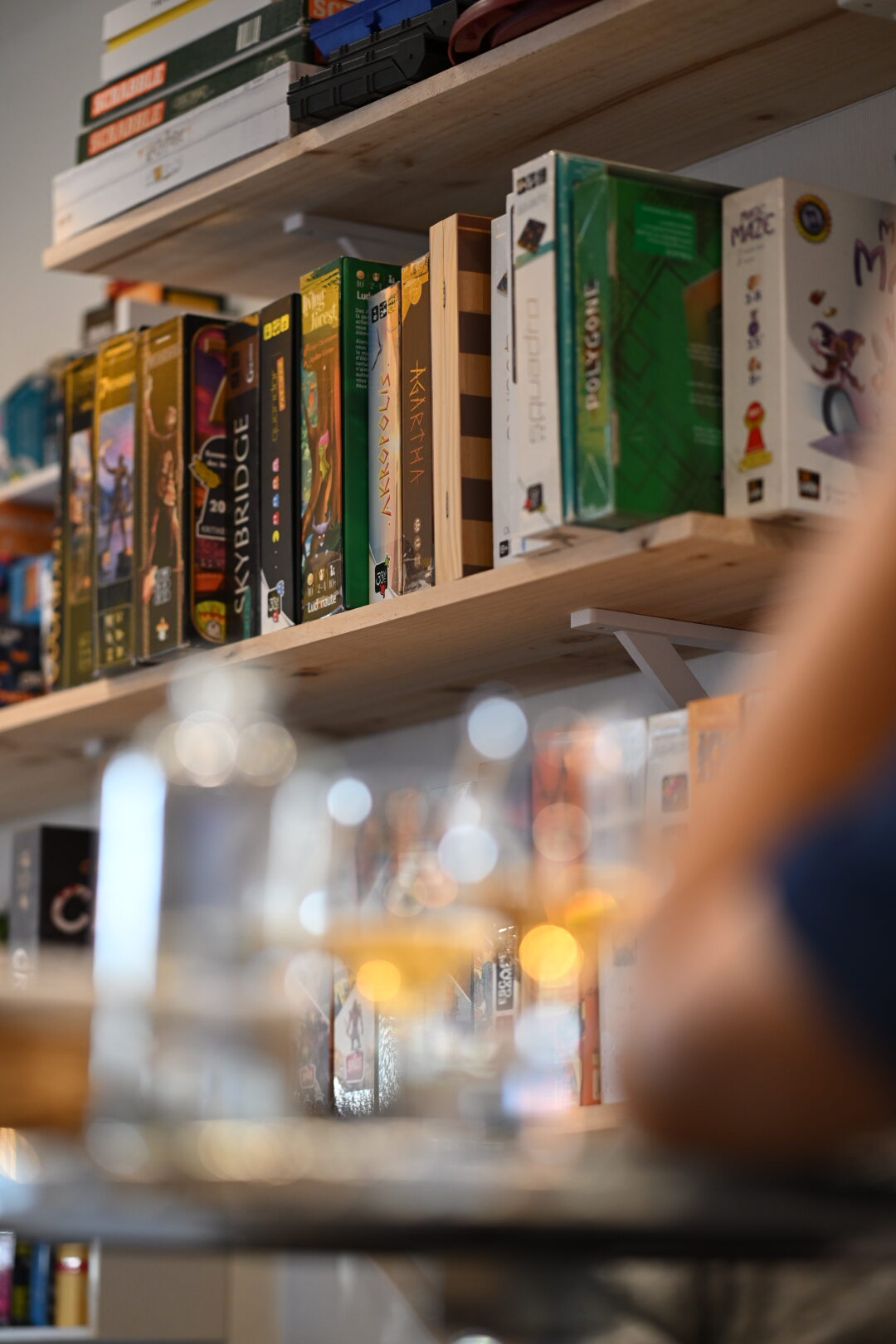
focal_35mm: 105
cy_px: 672
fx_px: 3920
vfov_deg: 19.5
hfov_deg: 13.0
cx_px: 448
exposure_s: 1/160
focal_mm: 105
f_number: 2
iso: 800
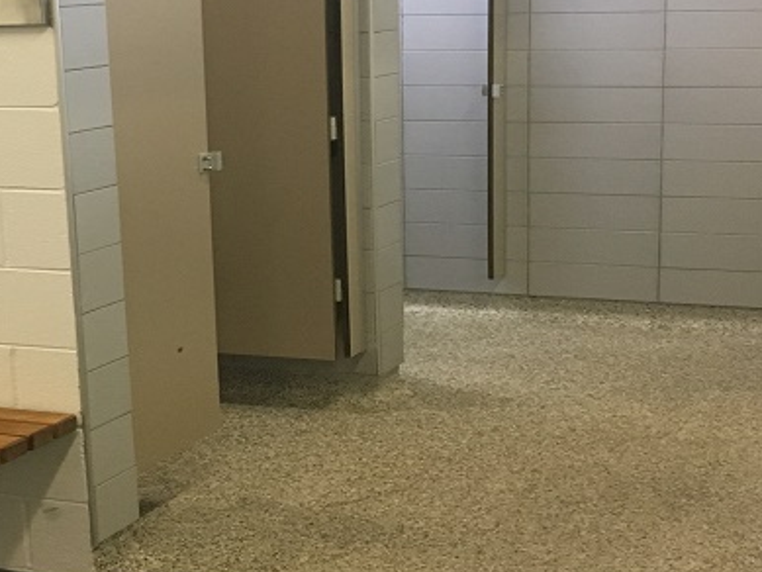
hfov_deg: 26.5
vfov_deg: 21.2
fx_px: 1519
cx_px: -17
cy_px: 178
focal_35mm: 69
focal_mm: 4.15
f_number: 2.2
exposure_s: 1/33
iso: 200
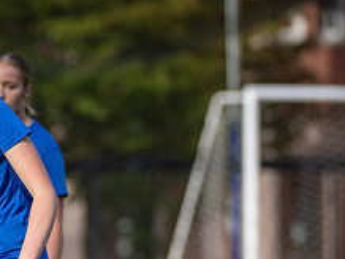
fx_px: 7902
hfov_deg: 2.5
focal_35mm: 792
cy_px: 240
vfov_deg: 1.9
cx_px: -45
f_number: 4
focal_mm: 240
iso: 360
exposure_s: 1/1000
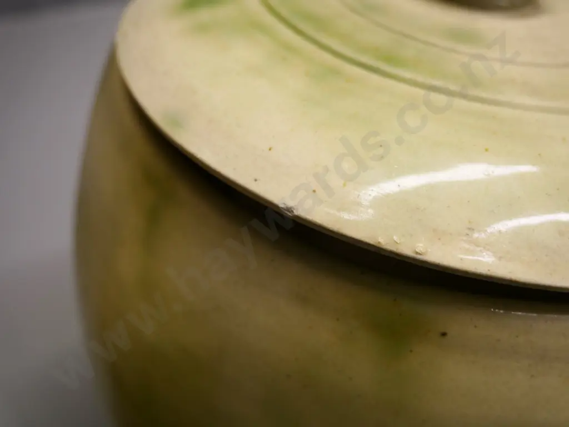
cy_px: 214
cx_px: 284
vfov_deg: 39.7
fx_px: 592
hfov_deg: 51.4
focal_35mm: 36
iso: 320
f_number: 3.9
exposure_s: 1/60
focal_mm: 18
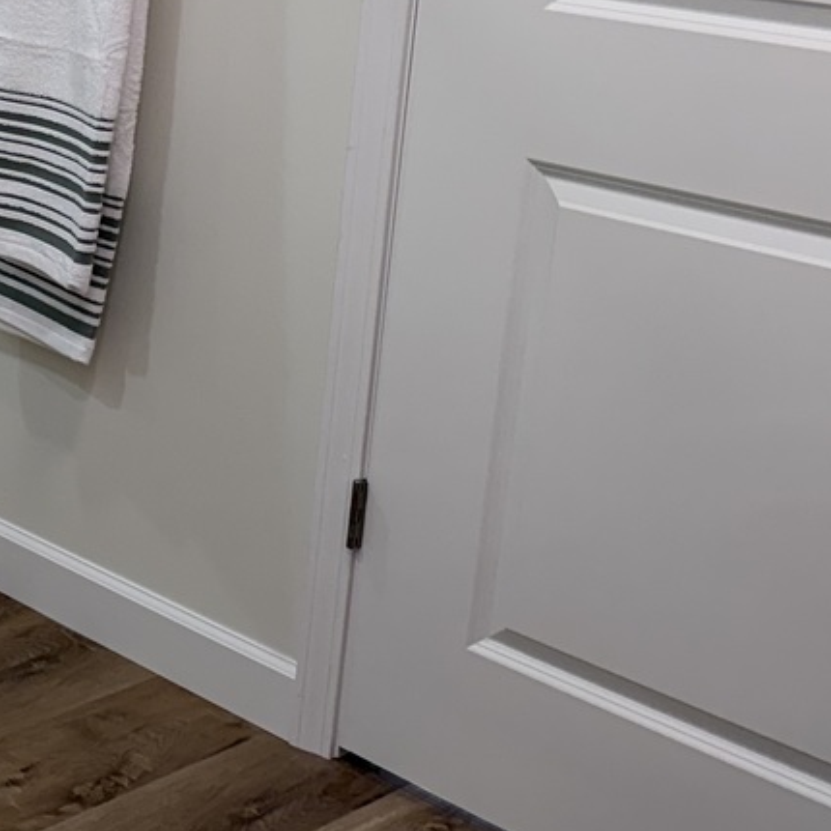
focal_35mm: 71
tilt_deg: -11.9
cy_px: 120
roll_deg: -0.7
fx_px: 1928
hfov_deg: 20.5
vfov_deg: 23.8
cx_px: -444
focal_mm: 6.76
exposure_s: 1/120
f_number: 1.78
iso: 100
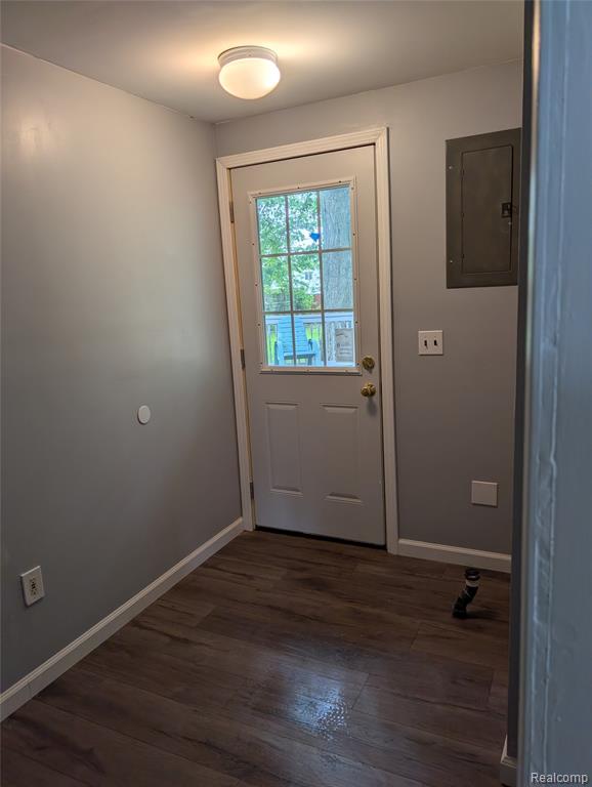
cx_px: 296
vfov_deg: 71.5
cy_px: 394
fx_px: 546
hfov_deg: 56.9
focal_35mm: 24
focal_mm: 6.9
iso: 34
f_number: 1.68
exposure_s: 1/375
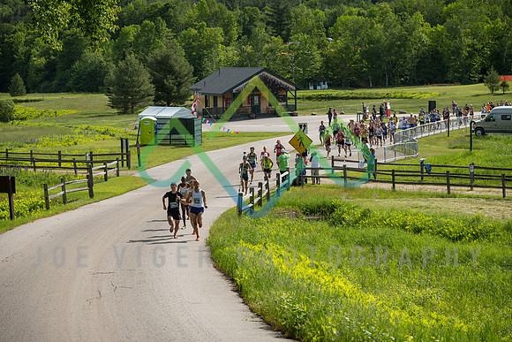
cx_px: 256
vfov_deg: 13.7
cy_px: 171
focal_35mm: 100
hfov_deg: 20.4
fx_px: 1422
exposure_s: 1/1000
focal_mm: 100
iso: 200
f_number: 5.6
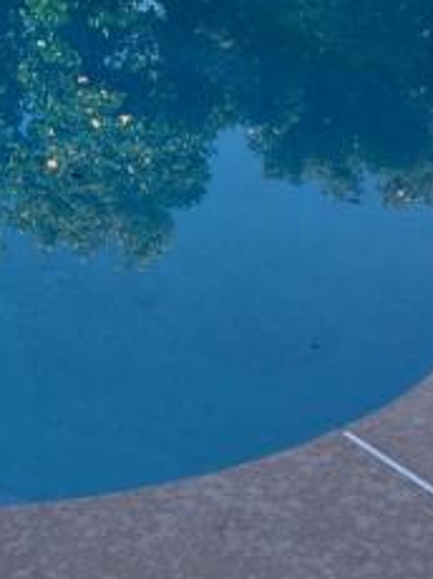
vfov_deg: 18.8
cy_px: -169
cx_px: -103
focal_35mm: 97
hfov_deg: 14.7
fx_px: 1621
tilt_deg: -10.4
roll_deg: -2.0
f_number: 2.2
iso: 32
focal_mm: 4.15
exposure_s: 1/494
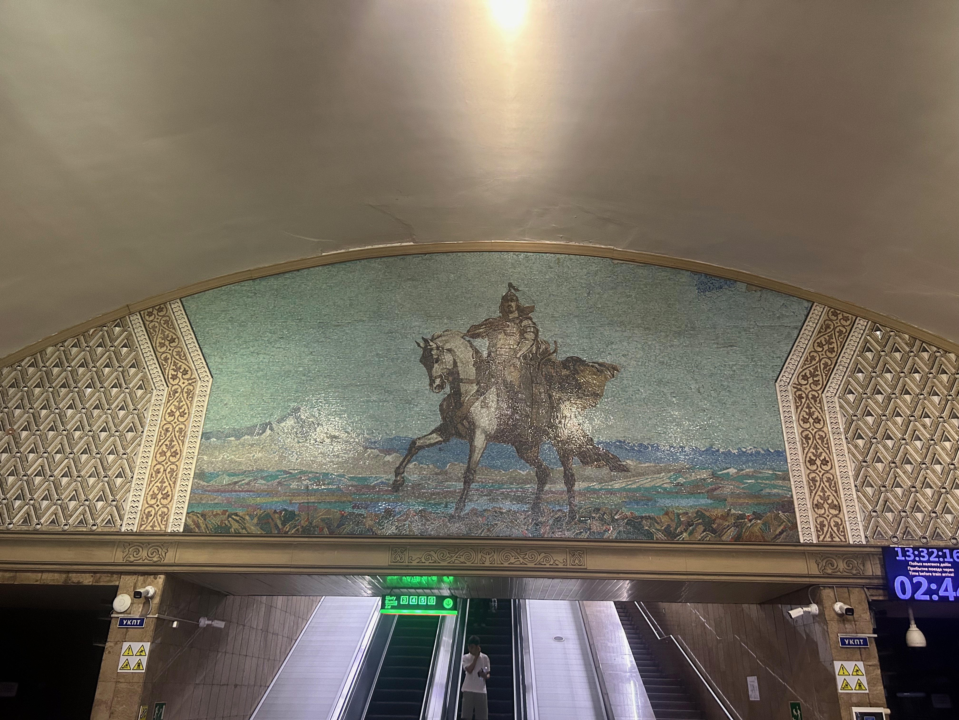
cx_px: 480
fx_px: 720
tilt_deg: +24.4
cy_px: 360
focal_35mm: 26
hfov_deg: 67.3
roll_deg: -0.8
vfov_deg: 53.1
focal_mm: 5.7
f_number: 1.5
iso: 500
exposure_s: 1/50
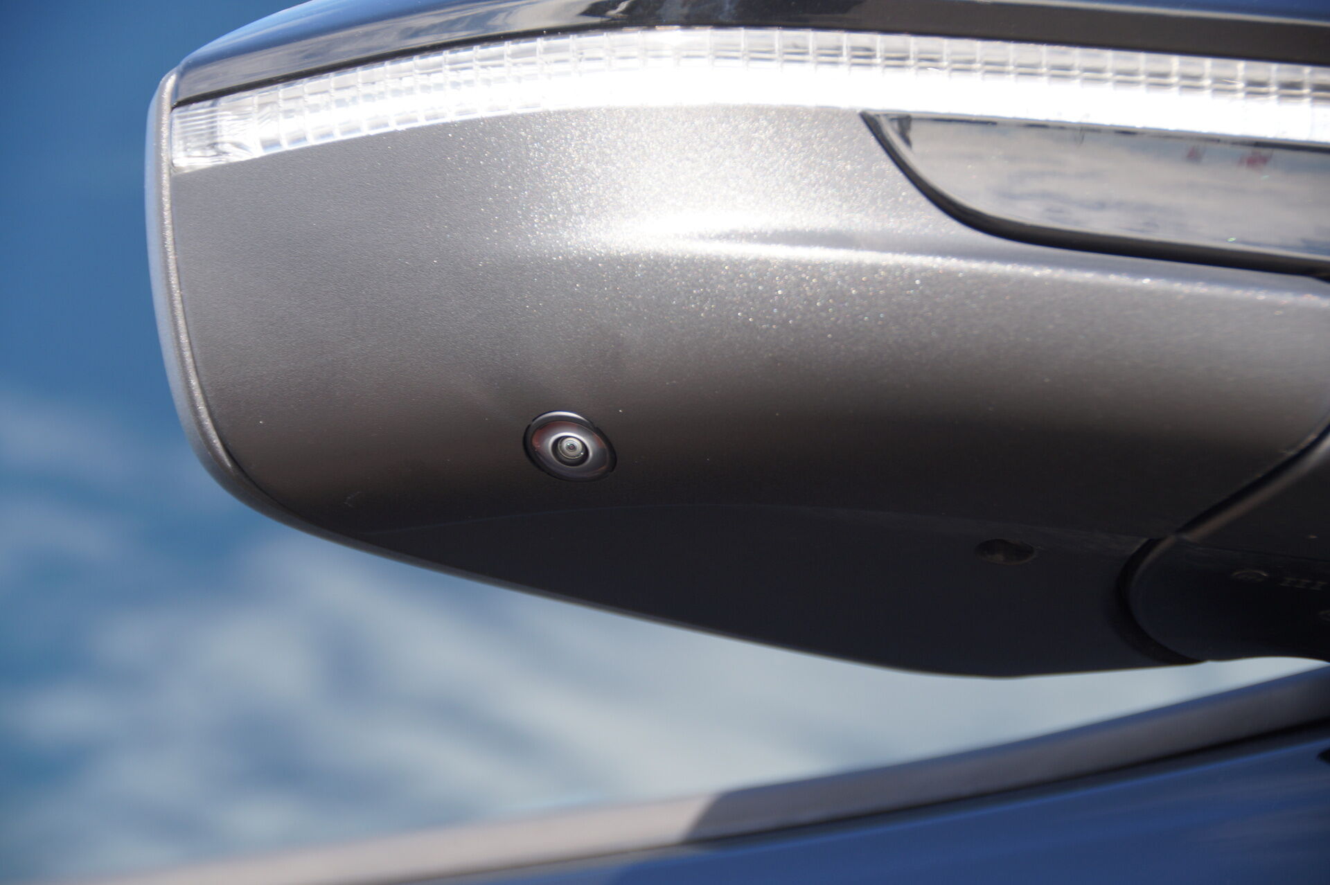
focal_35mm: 112
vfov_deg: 12.2
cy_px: 442
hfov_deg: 18.2
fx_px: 4154
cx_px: 665
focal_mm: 75
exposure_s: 1/125
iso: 125
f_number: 5.6
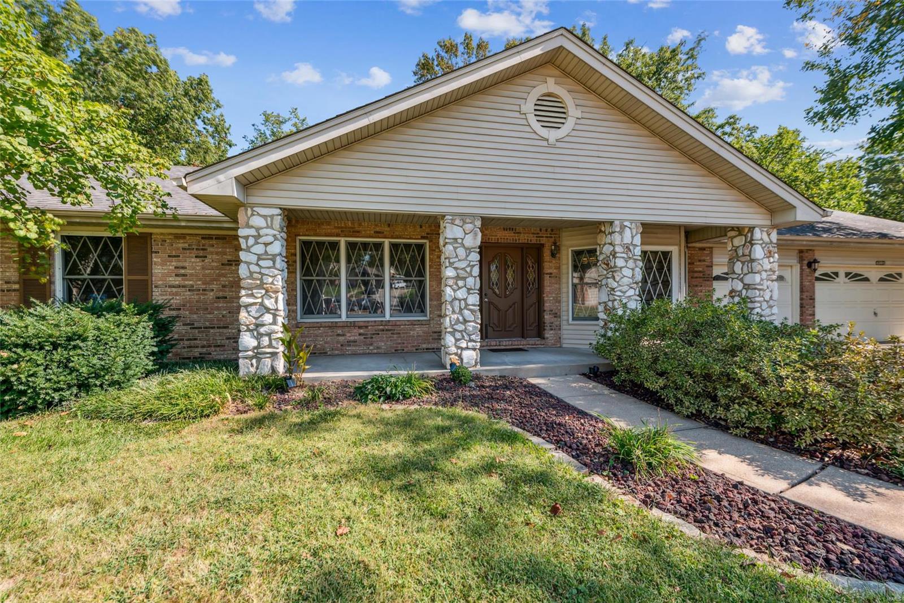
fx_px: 352
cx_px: 452
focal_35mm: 14
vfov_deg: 81.2
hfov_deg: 104.2
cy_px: 302
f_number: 7.1
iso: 100
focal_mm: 14
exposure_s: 1/80
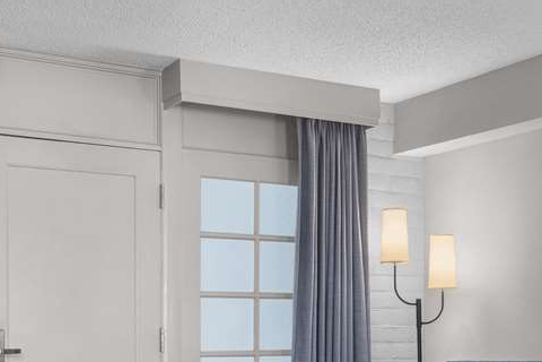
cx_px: 299
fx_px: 963
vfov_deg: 20.5
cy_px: 367
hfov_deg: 31.4
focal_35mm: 64
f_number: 8
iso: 400
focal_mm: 20
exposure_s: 1/50
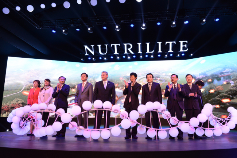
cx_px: 118
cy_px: 79
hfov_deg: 60.3
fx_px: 204
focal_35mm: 31
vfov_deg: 42.3
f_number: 8
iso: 1600
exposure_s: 1/200
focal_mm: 31
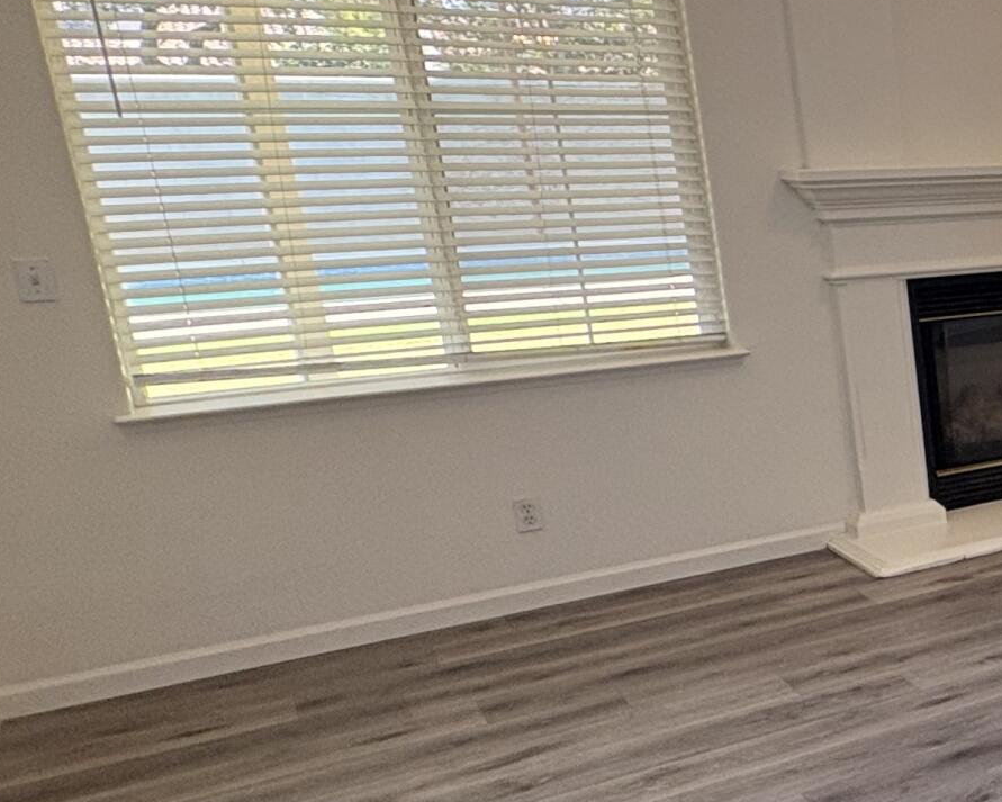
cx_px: 1490
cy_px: 457
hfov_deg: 27.8
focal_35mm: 46
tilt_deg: -13.8
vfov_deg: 32.7
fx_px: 1364
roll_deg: +0.0
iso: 200
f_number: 2.2
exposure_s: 1/120
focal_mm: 2.22
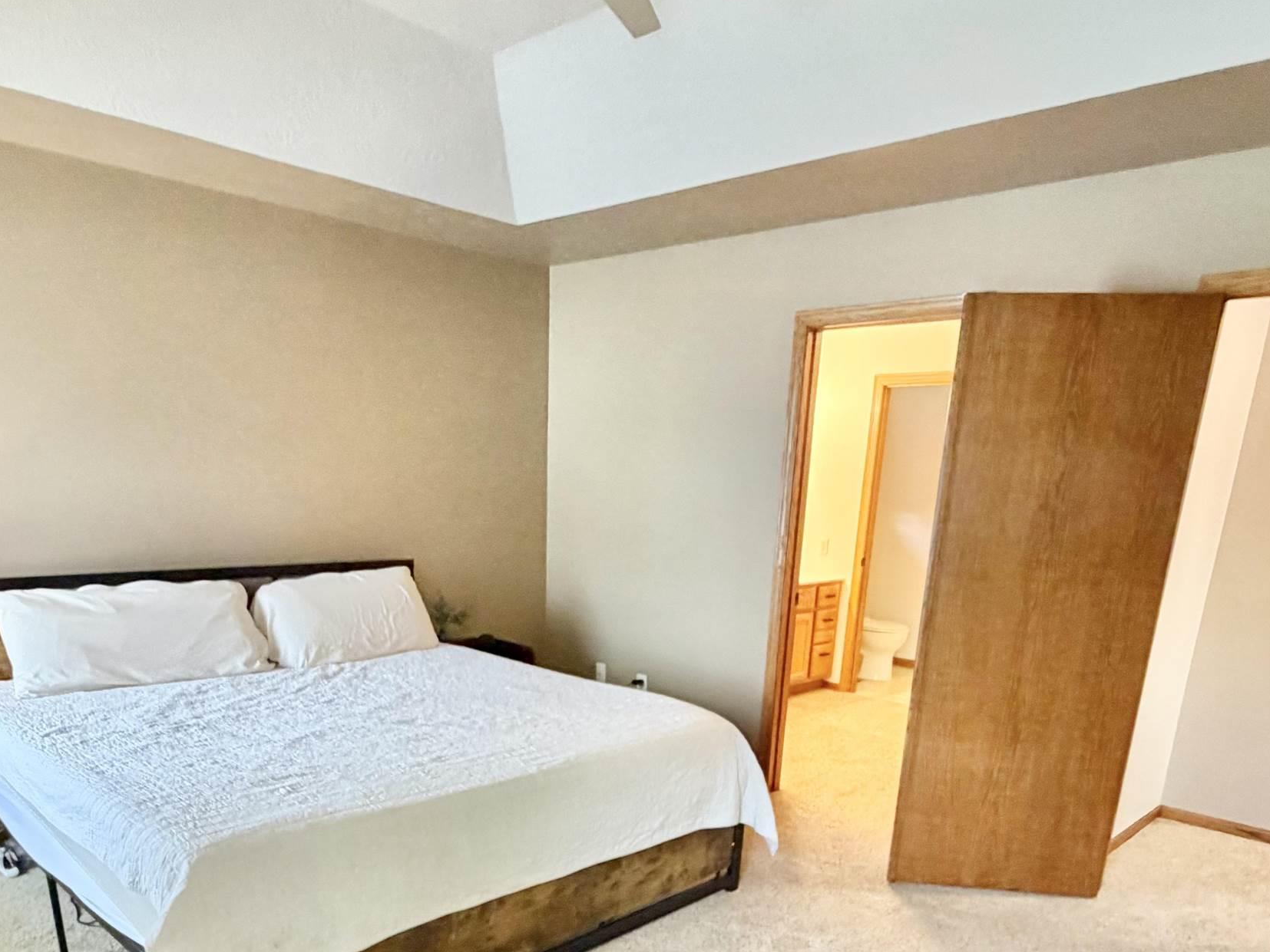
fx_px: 954
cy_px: 781
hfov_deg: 67.3
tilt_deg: -17.4
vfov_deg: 49.5
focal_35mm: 26
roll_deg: -2.5
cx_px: 612
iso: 500
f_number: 2.2
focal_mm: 2.22
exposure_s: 1/60
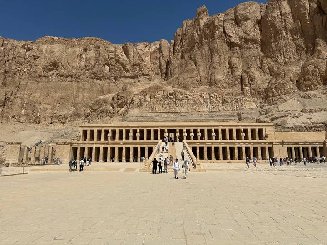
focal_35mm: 24
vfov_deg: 56.8
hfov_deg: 71.6
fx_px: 227
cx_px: 164
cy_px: 122
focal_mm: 6.86
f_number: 1.78
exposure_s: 1/13699
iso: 80
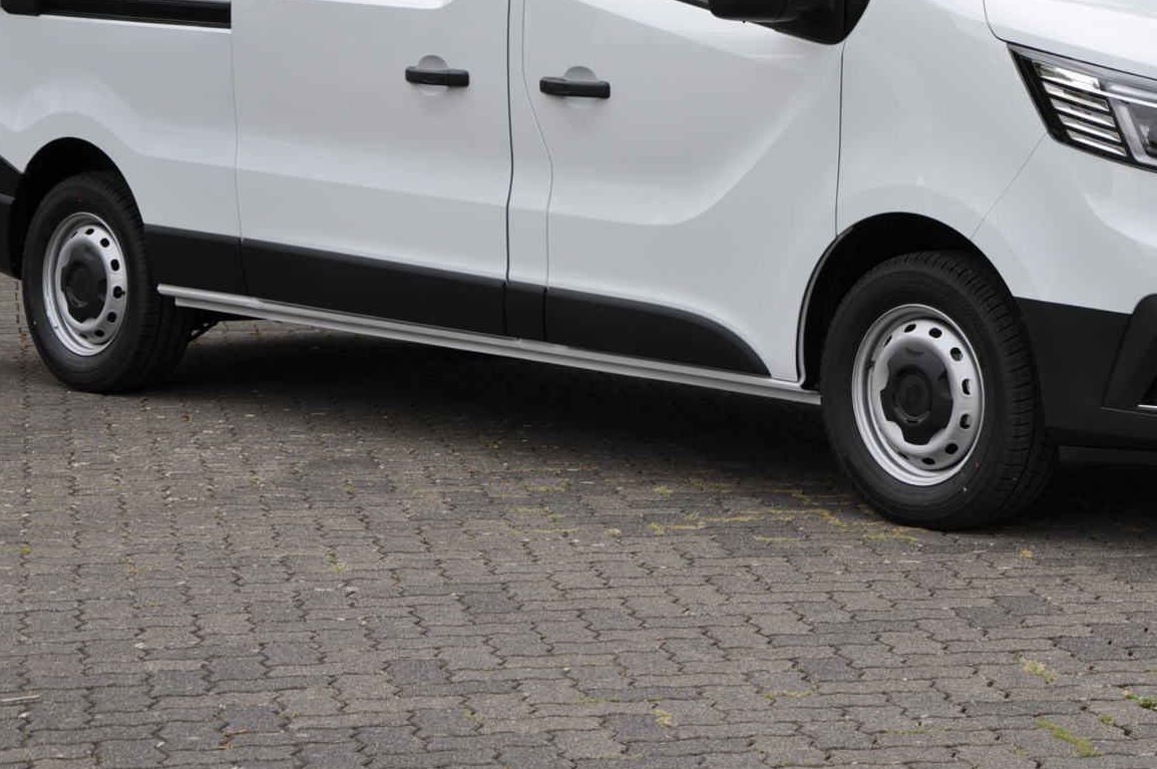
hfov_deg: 17.5
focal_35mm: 117
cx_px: 744
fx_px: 3756
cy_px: 243
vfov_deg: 11.7
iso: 200
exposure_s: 1/125
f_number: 5.6
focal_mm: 50
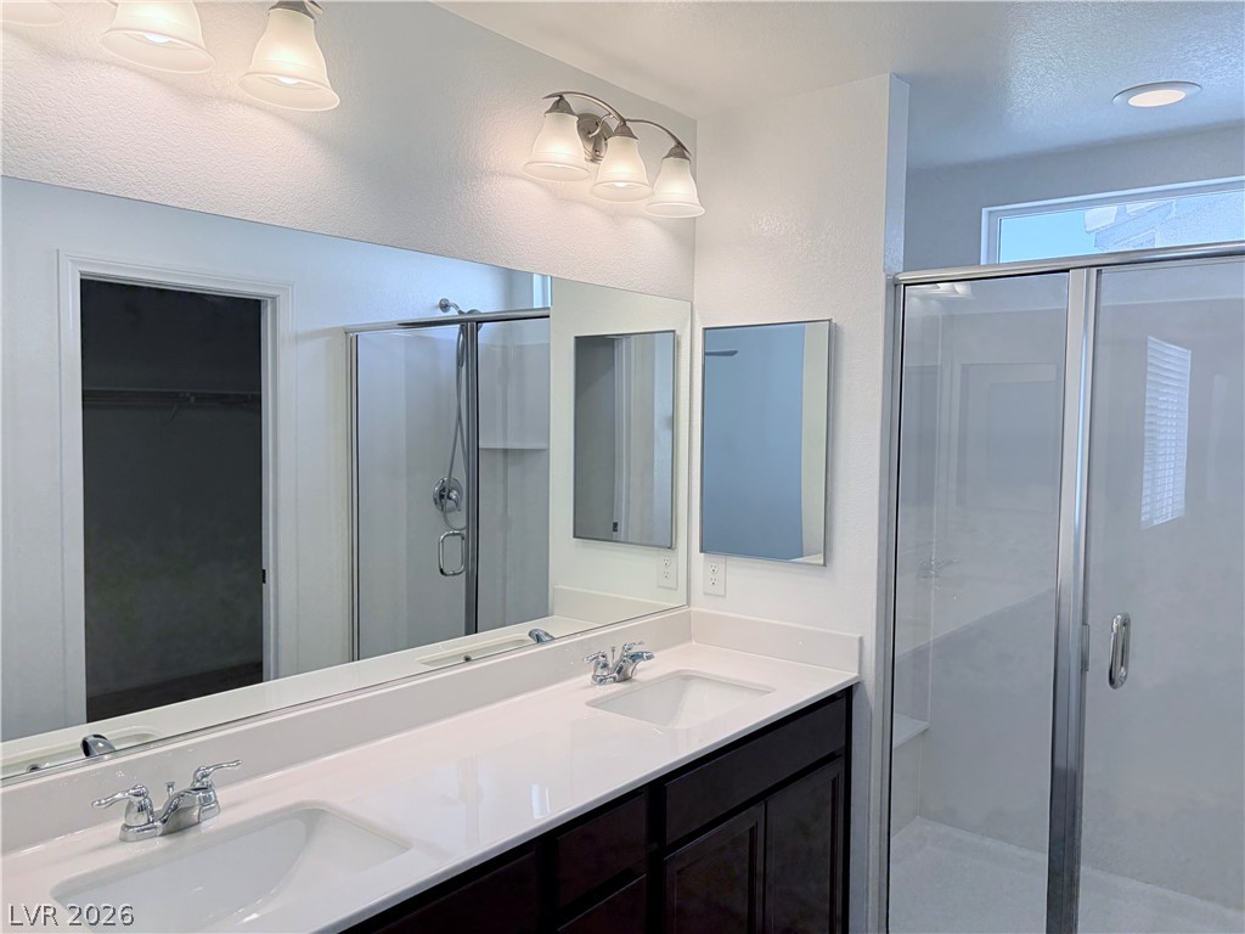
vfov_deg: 53.1
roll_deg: -0.9
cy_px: 467
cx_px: 622
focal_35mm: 26
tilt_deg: -4.1
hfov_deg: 67.3
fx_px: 935
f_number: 1.6
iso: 80
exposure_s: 1/180
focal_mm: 5.96
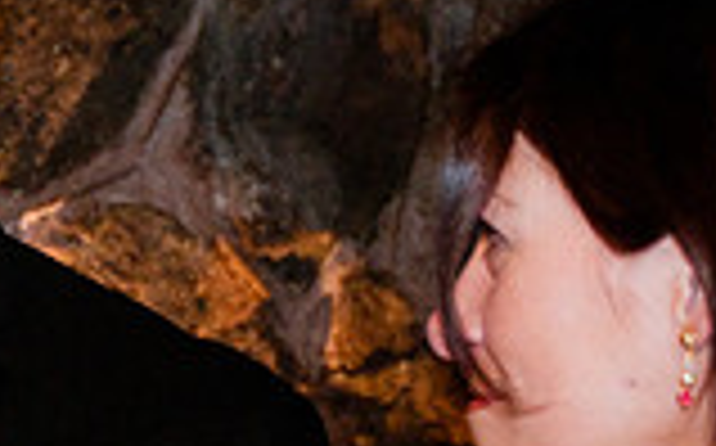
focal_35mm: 334
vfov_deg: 3.9
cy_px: 336
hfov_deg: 6.3
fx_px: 6511
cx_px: -81
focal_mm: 60
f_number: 4.8
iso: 1600
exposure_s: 1/60
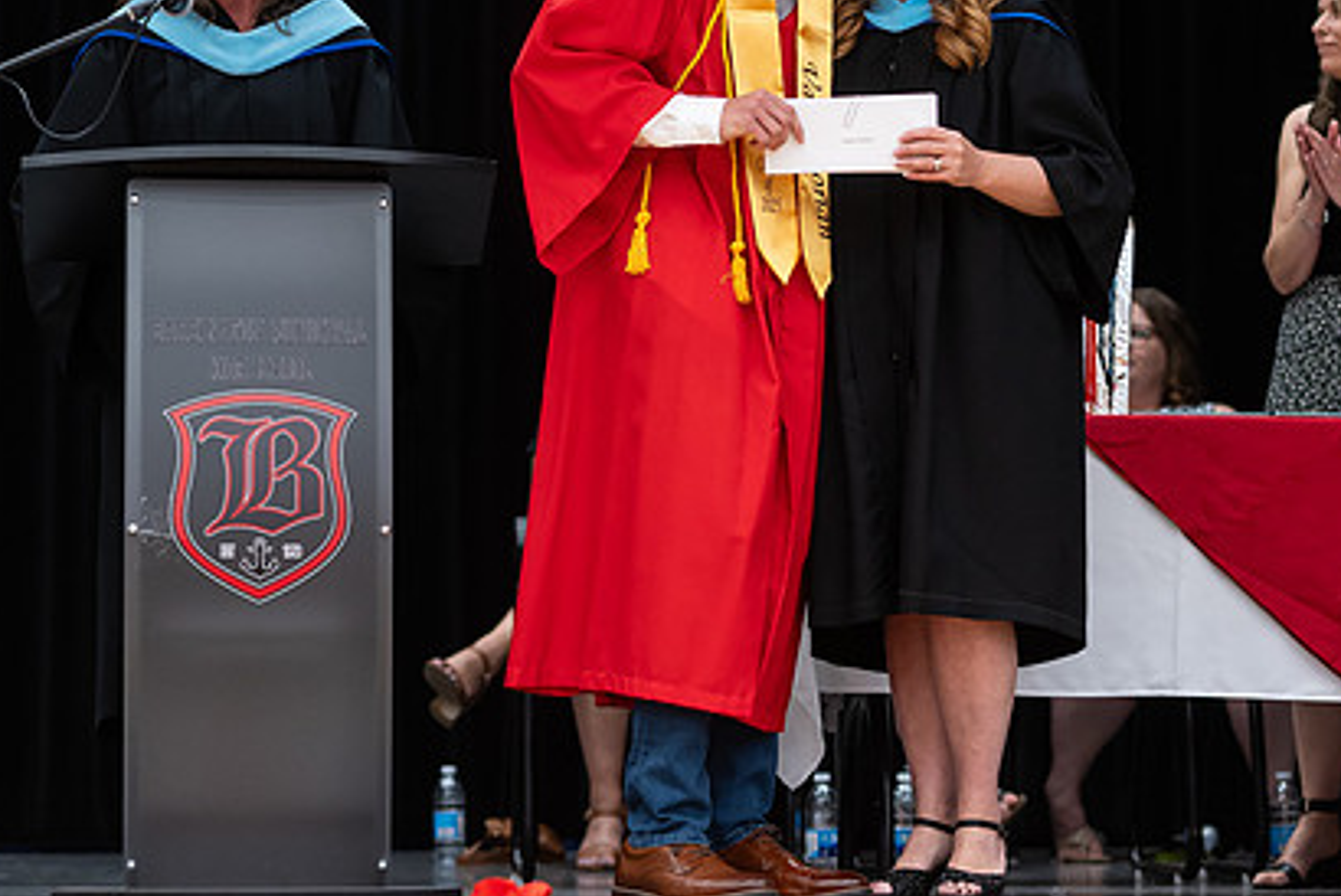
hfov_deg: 13.1
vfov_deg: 8.8
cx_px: 899
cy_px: 397
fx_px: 5852
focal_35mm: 157
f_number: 2.8
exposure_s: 1/200
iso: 1000
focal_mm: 85
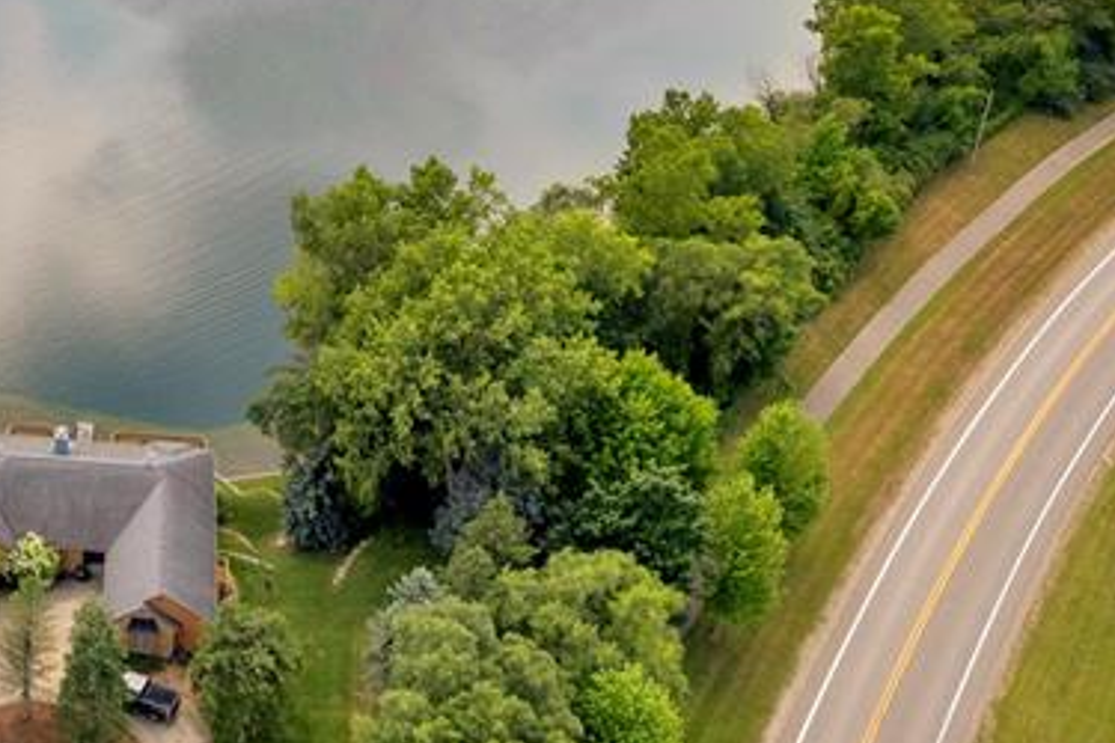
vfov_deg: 21.2
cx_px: -71
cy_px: -123
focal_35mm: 60
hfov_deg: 30.4
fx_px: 1858
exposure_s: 1/1000
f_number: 2.8
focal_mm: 8.38
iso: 100
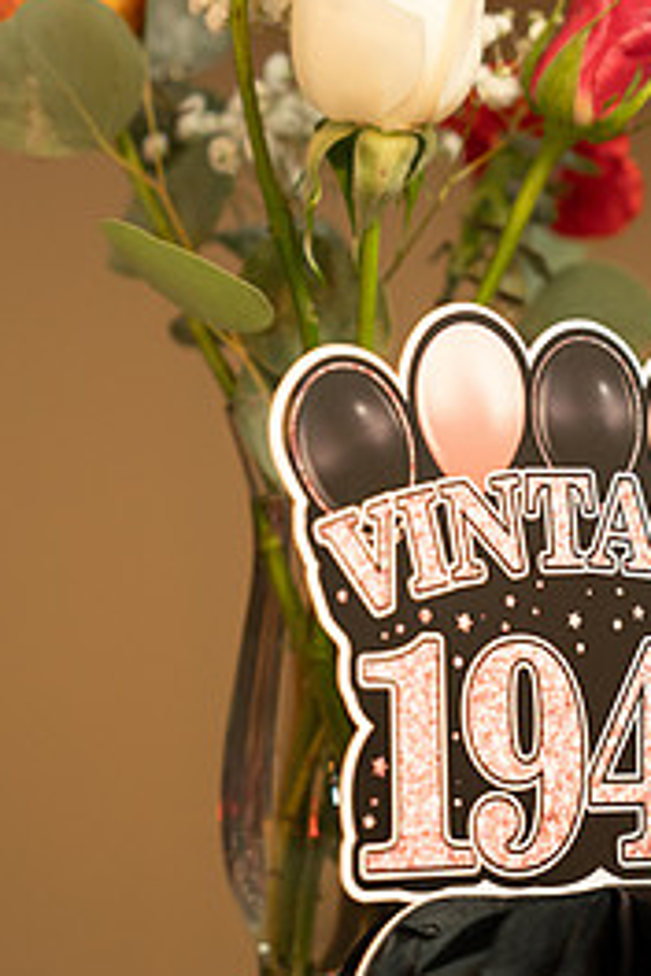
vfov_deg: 20.8
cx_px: 433
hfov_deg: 13.9
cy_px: 381
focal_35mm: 98
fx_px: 2658
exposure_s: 1/125
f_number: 2.8
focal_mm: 57.6
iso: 1600
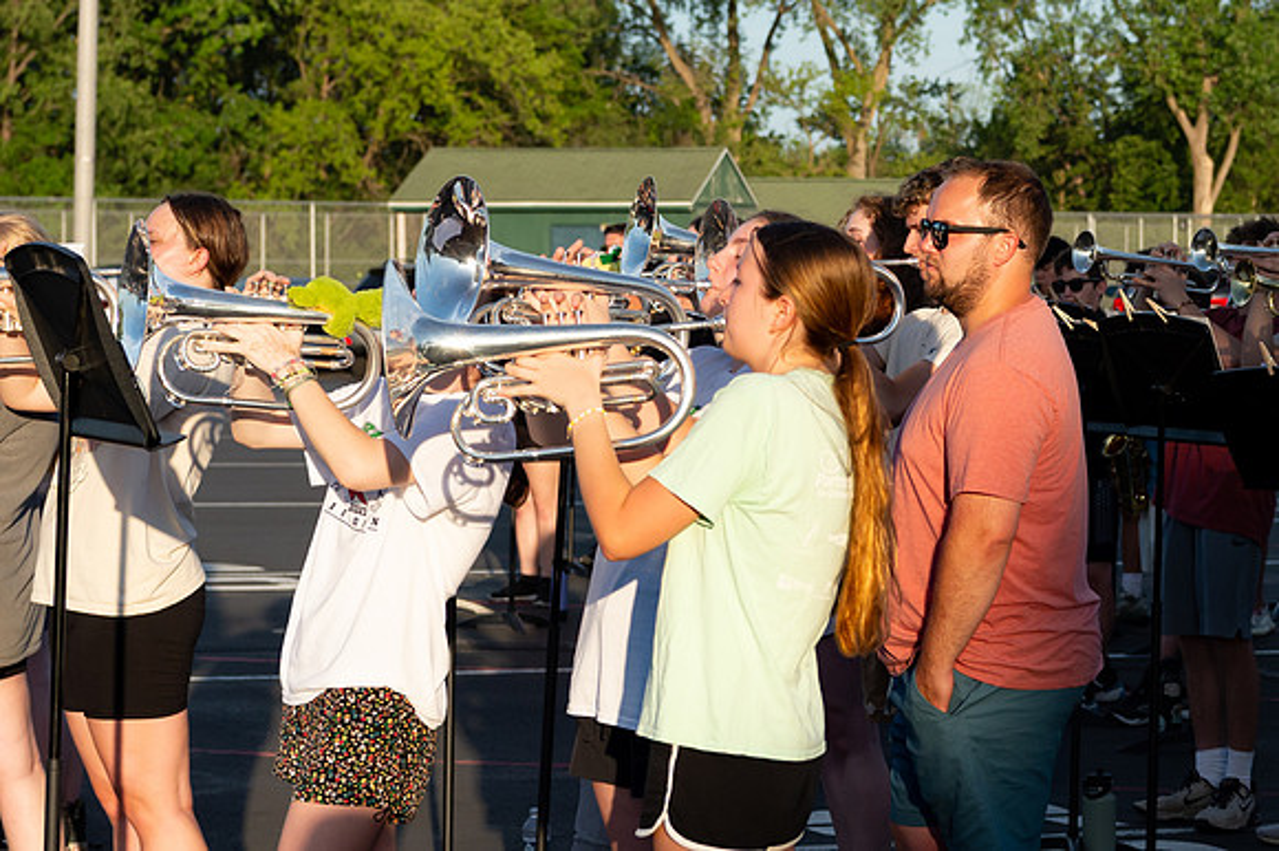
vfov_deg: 12.3
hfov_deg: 18.3
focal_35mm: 111
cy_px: 323
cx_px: 965
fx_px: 3934
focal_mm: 70
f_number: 6.3
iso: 1250
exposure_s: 1/4000
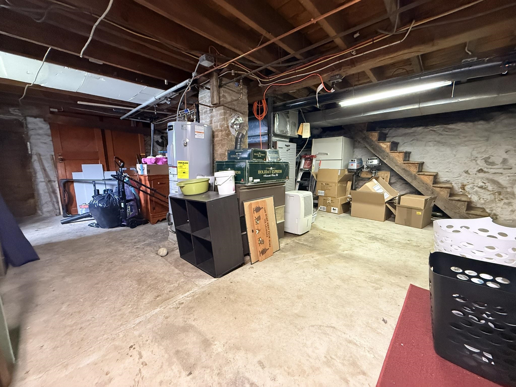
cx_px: 258
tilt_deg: -8.6
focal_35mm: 14
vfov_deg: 85.7
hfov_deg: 102.1
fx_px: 209
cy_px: 194
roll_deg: -0.6
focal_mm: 2.22
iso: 640
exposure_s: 1/60
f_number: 2.2
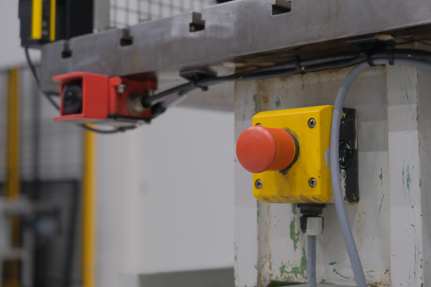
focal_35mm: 61
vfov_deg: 22.3
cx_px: 216
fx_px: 730
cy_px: 144
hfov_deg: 32.9
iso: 800
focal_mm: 40.7
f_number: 4
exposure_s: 1/28
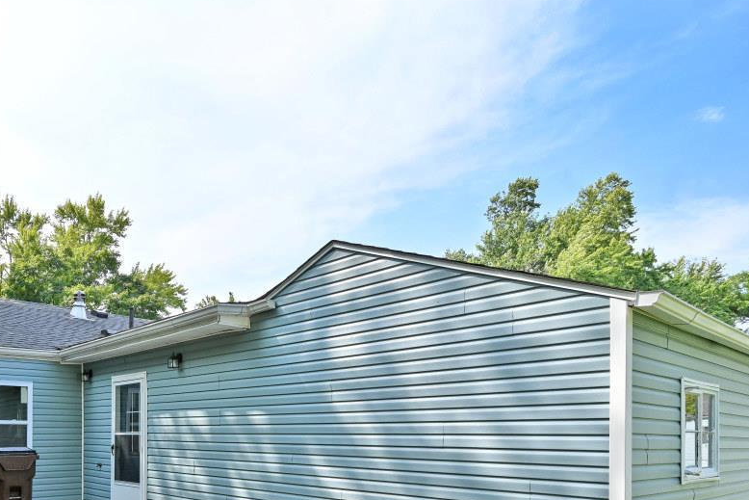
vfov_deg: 44.3
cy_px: 436
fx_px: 562
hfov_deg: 62.3
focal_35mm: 27
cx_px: 161
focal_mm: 14
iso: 100
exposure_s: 1/320
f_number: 6.3
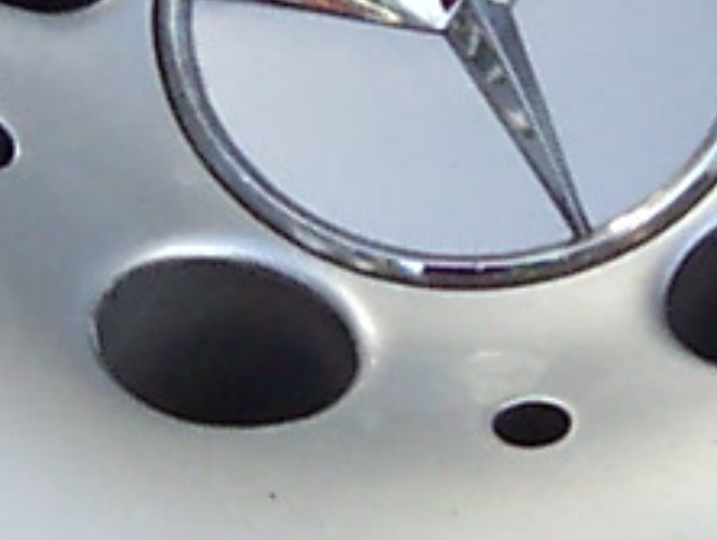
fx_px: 5557
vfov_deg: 5.6
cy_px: 171
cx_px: 514
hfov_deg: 7.4
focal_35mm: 268
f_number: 4
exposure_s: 1/250
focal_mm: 5.6
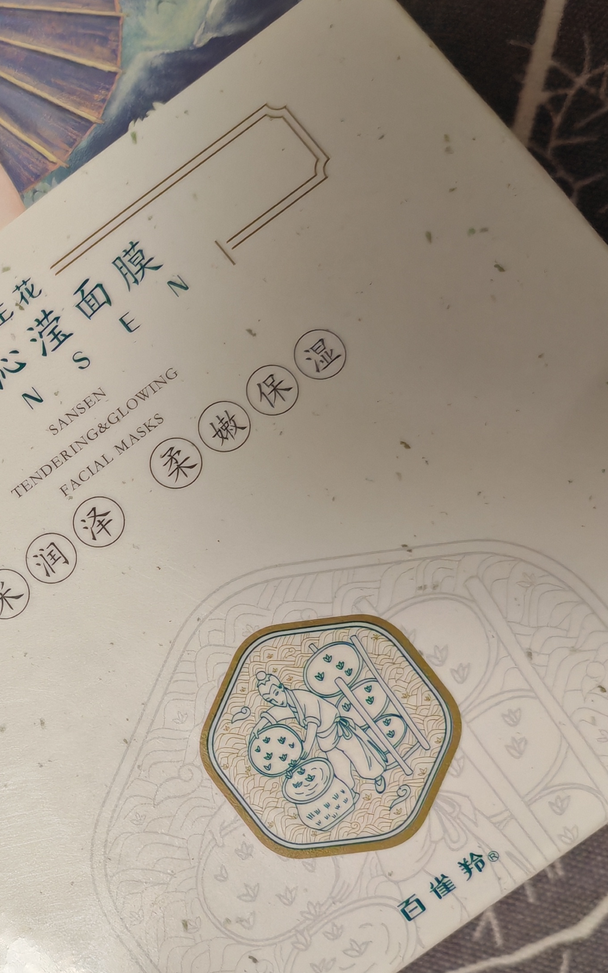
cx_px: -129
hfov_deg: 22.1
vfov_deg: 37.1
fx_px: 1432
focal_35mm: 54
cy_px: 645
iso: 500
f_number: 1.95
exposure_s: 1/50
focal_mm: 5.52
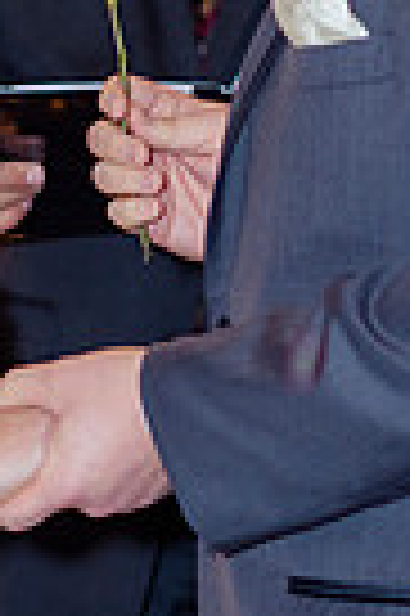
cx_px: -23
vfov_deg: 4.9
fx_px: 7176
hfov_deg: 3.3
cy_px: 184
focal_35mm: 419
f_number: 2.5
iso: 320
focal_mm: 85
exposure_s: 1/160
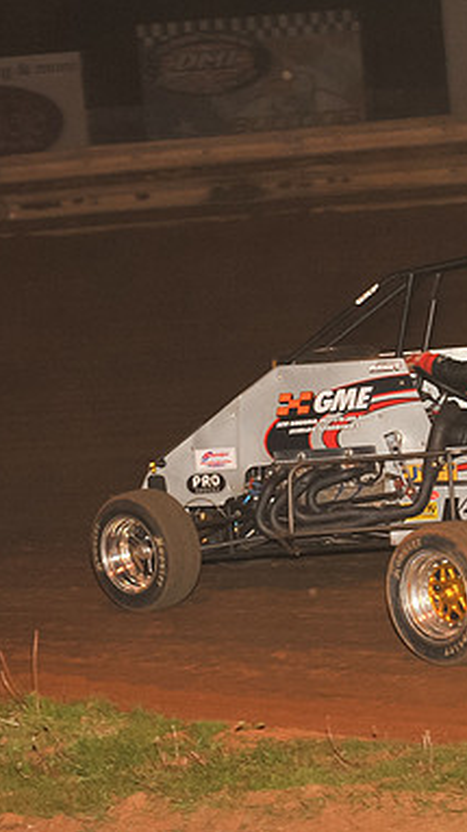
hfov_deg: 9.4
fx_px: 2800
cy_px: 416
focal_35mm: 127
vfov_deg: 16.9
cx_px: 606
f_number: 7.1
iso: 1000
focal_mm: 80
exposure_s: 1/320
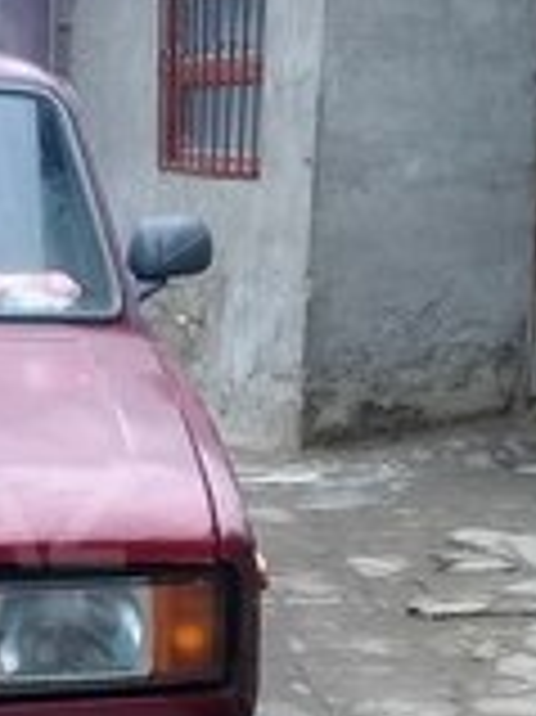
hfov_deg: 14.4
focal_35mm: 97
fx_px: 2005
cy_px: 518
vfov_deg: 20.1
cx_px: -221
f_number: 2.2
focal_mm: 3.3
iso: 64
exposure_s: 1/352
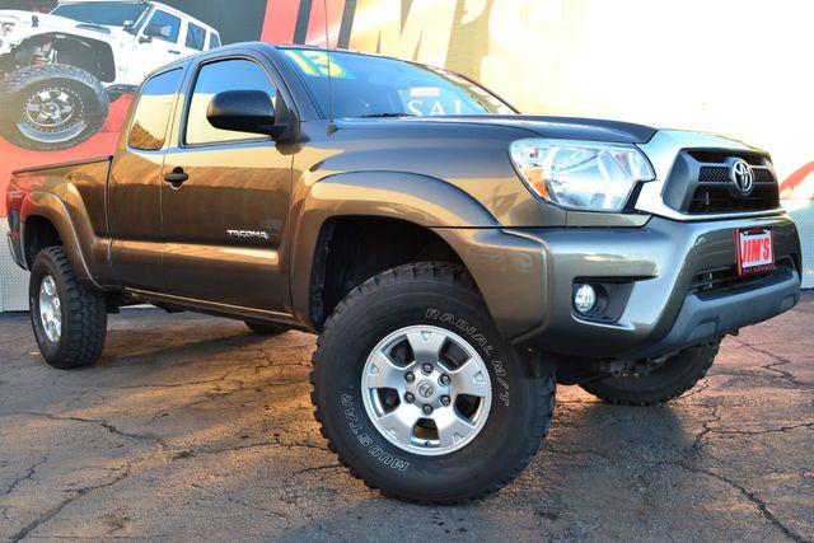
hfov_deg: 57.2
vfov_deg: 40.0
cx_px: 407
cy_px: 272
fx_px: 746
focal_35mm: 33
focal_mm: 22
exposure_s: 1/60
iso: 400
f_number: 8
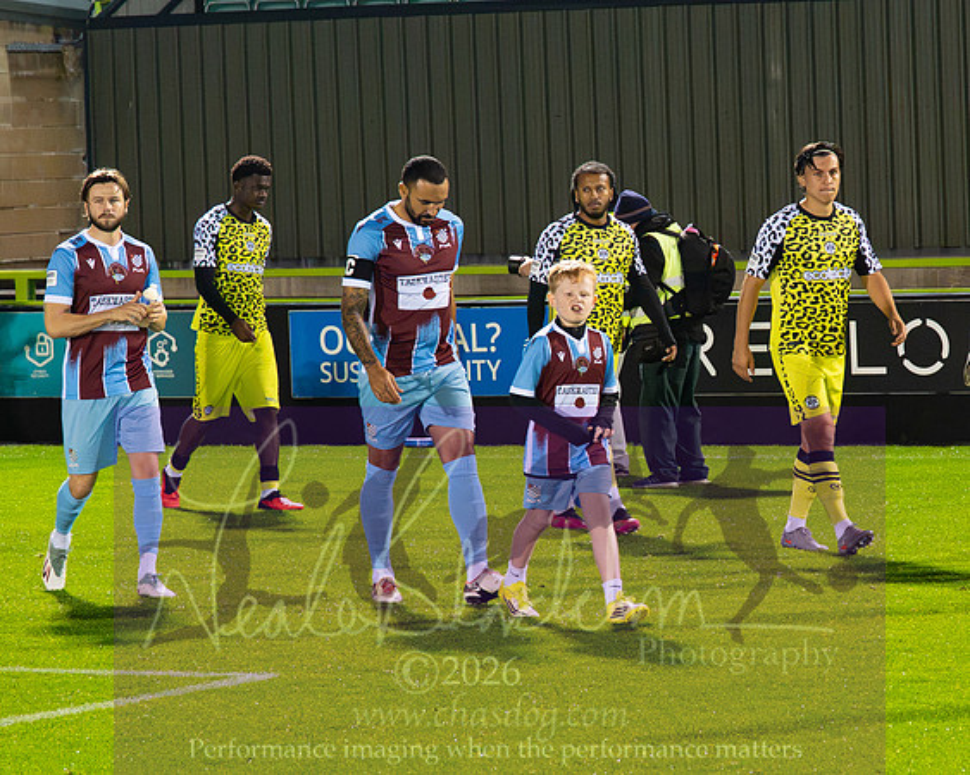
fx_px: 5286
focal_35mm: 184
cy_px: 356
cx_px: 700
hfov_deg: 10.5
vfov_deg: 8.4
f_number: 5
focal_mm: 74
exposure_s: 1/400
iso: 7200
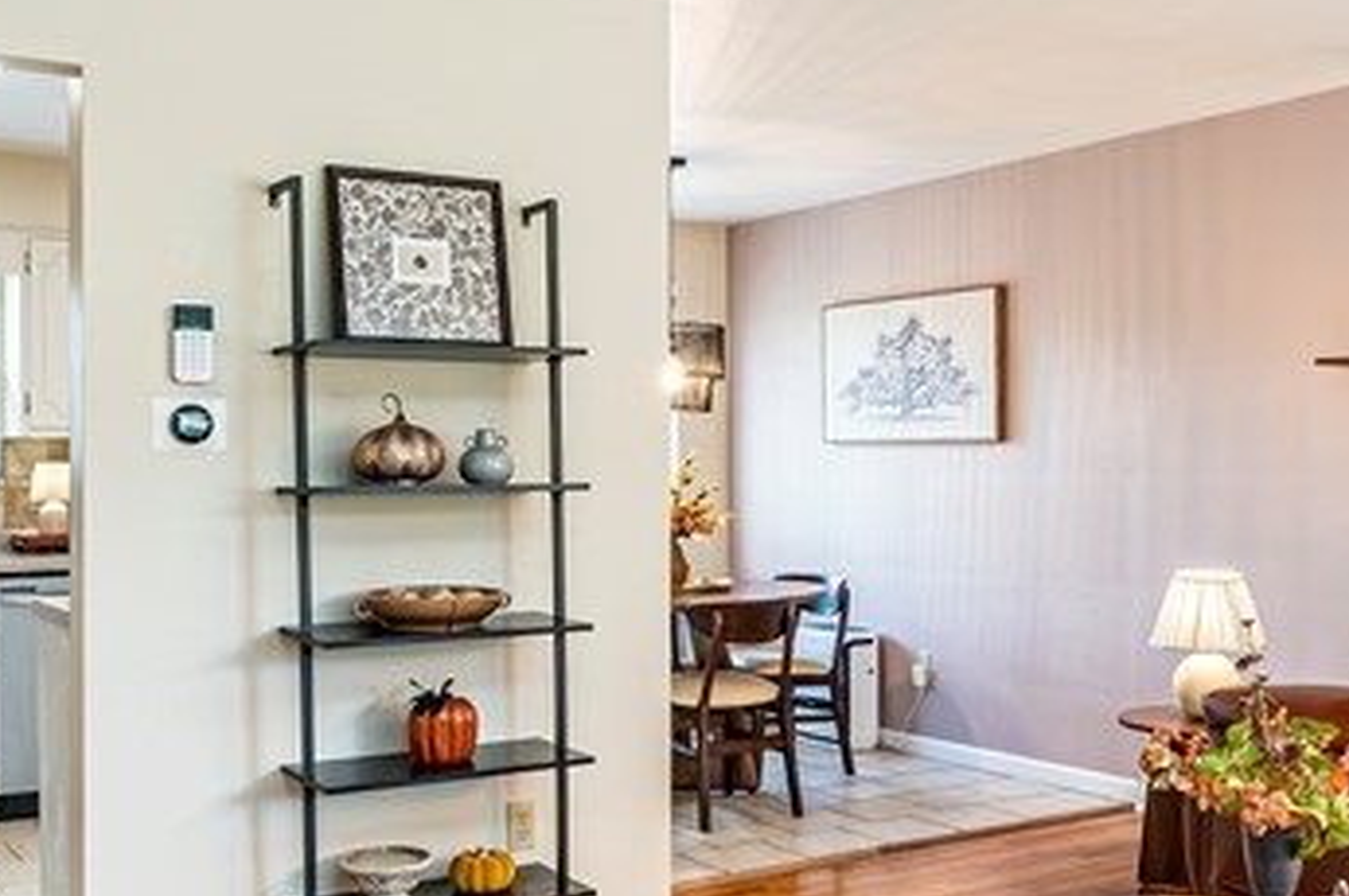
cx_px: 817
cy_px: 411
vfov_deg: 30.4
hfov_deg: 44.3
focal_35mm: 44
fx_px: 1647
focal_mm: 14
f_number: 8
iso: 2000
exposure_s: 1/50
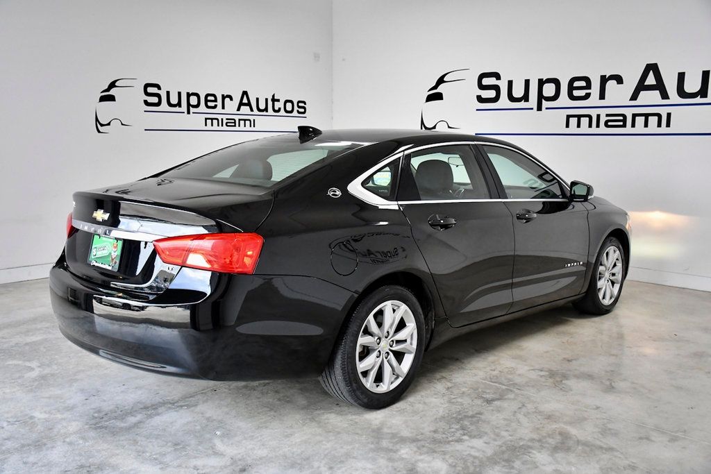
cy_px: 237
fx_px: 672
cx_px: 356
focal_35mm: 34
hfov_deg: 55.8
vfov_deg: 38.9
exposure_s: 1/1250
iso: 2500
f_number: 4
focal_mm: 23
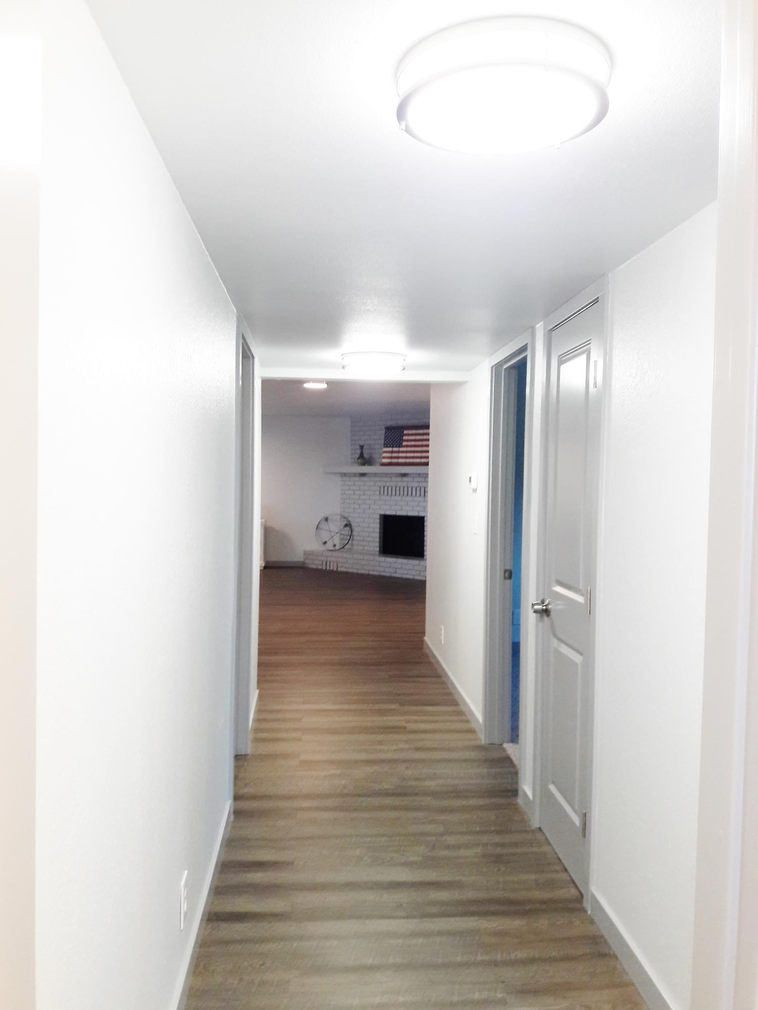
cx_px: 379
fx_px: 818
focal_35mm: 28
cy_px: 505
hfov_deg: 49.7
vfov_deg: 63.4
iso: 100
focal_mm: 3.7
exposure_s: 1/30
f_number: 1.9
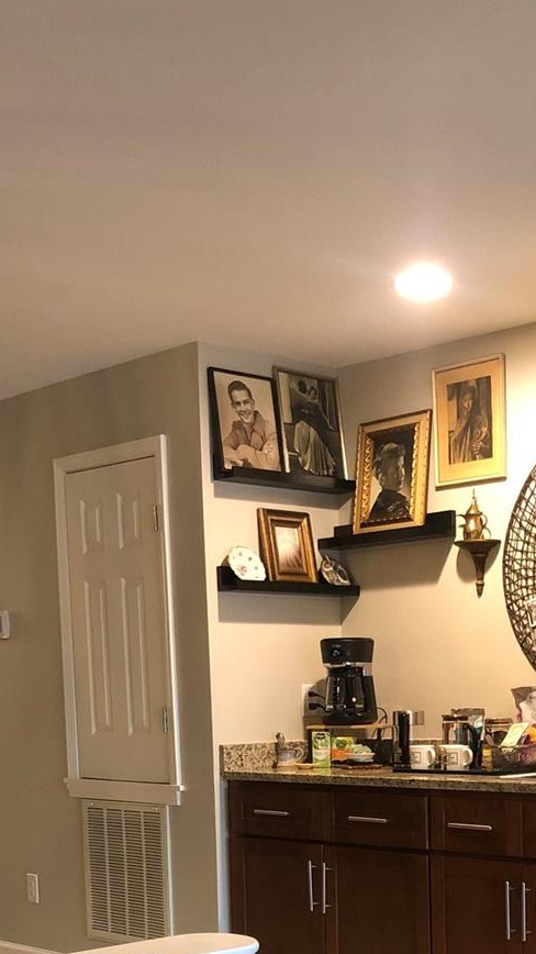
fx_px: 1365
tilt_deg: -6.5
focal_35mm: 54
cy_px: 836
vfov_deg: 36.4
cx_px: 382
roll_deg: +1.2
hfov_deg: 22.1
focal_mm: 3.99
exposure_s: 1/10
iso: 100
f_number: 1.8
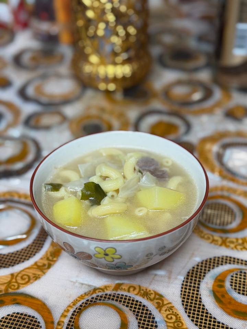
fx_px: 457
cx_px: 124
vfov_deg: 39.7
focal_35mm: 48
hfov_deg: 30.3
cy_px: 164
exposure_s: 1/186
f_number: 1.78
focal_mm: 6.76
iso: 50
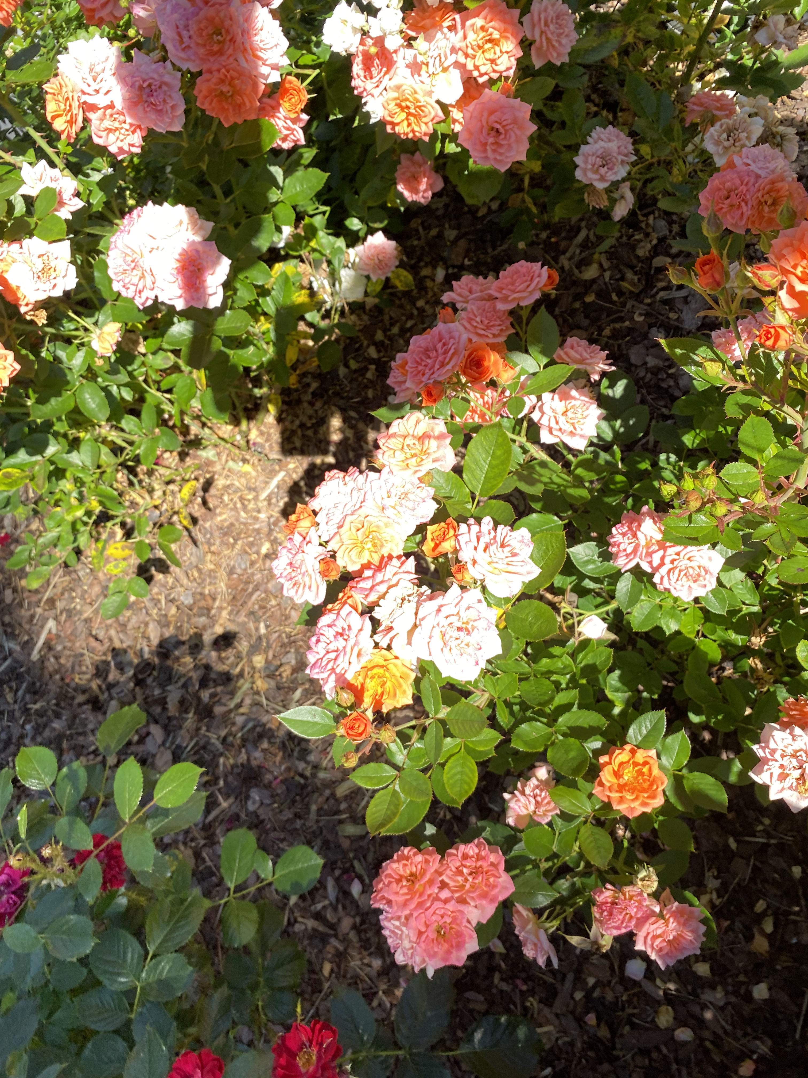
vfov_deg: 67.3
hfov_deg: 53.1
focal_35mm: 26
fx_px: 809
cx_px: 404
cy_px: 539
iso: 32
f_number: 1.8
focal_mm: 4.25
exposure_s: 1/495
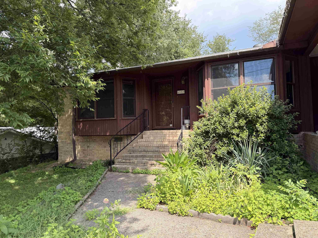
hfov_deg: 71.6
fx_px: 220
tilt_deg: +1.9
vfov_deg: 56.8
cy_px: 119
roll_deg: +2.0
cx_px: 159
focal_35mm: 24
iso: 80
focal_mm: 6.76
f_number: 1.78
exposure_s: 1/1032
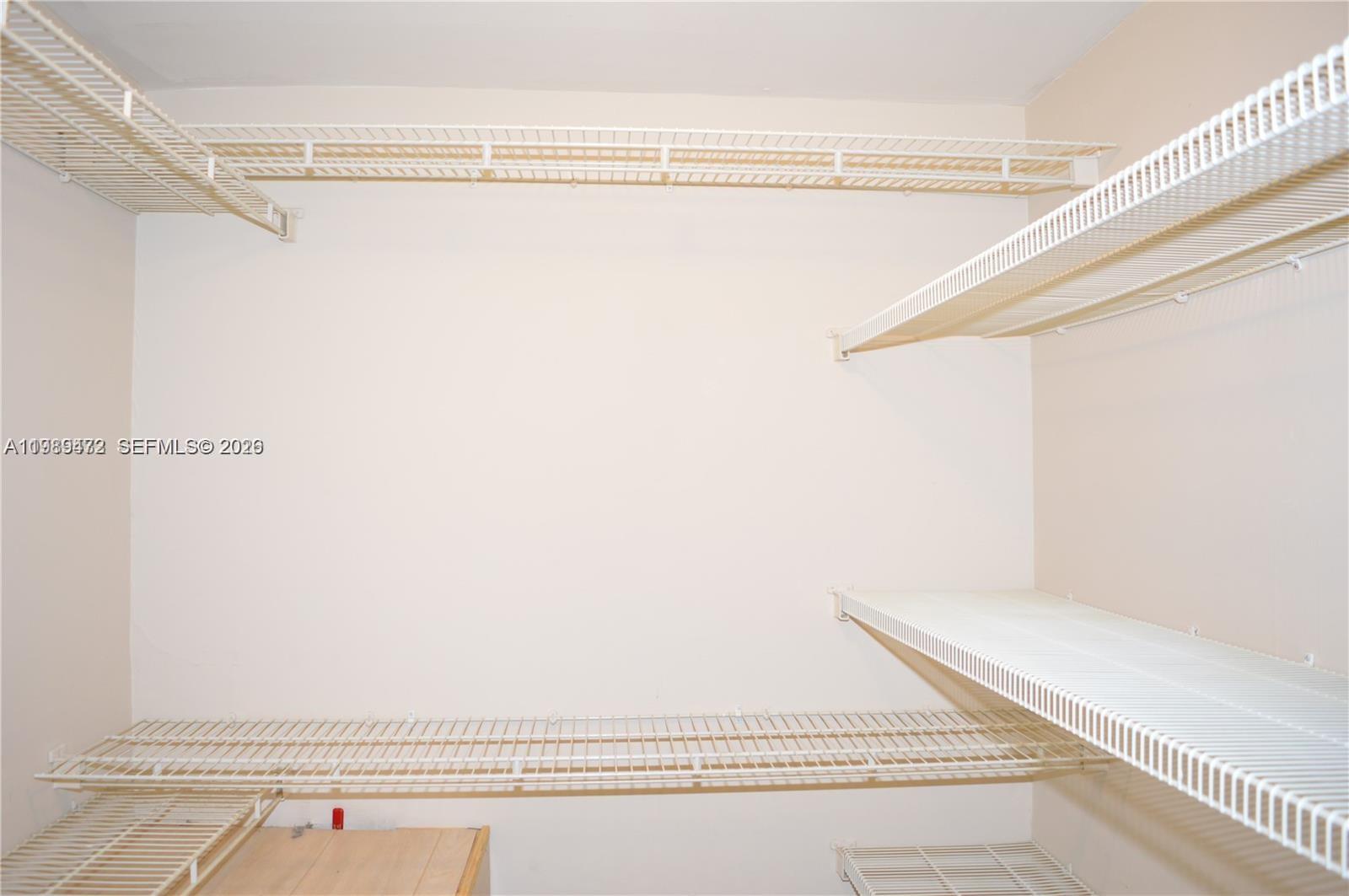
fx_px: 1011
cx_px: 674
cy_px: 448
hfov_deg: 67.4
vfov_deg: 47.8
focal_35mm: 27
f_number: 3.5
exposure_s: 1/60
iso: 400
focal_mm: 18
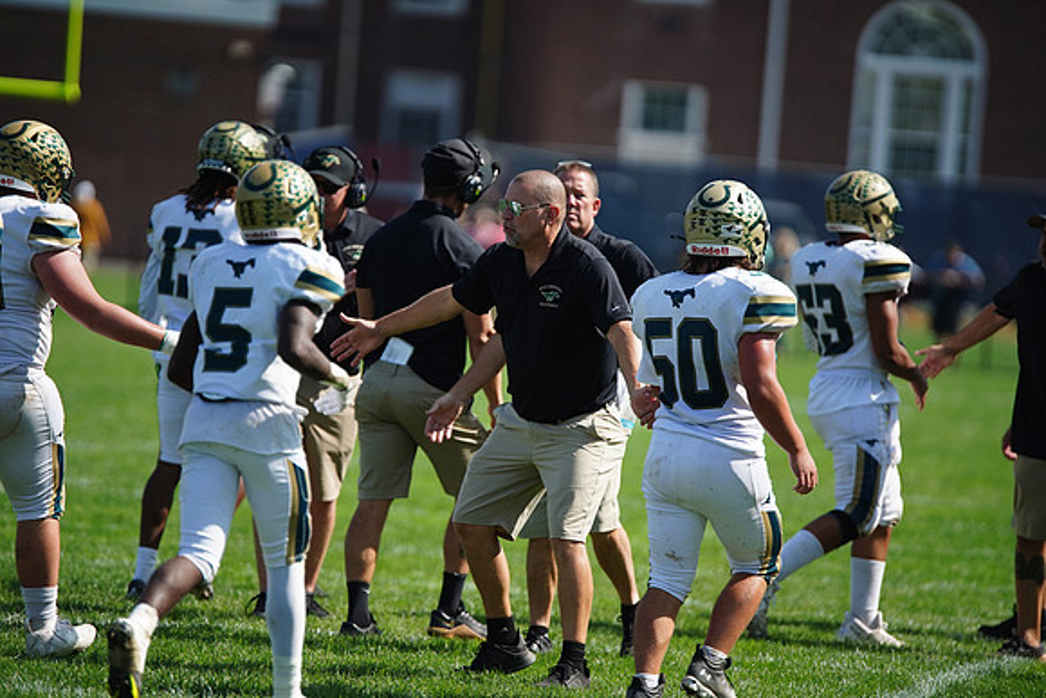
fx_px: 8718
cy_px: 349
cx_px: 523
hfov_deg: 6.9
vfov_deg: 4.6
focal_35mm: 300
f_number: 2.8
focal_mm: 300
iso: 400
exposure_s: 1/4000
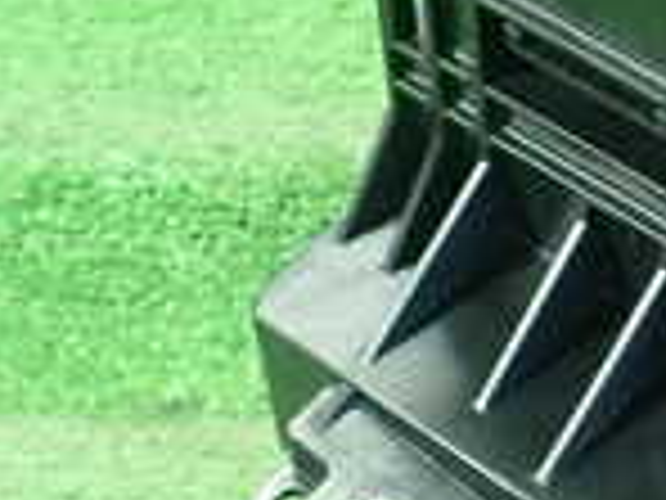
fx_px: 2347
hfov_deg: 15.9
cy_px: -122
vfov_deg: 11.9
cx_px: 652
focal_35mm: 122
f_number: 2.3
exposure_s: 1/80
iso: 800
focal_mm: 5.5
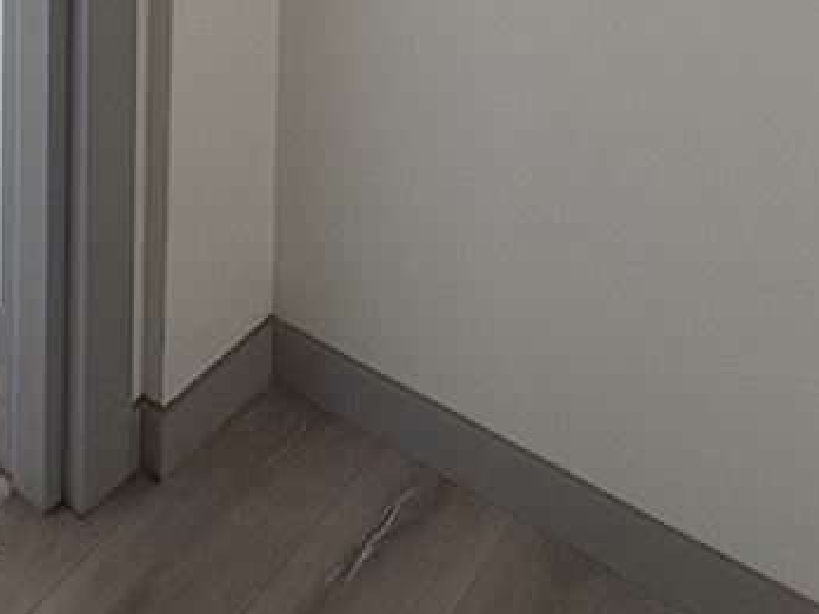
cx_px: 400
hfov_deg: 33.2
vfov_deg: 18.4
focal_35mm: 58
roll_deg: -1.0
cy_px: -558
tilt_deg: -4.1
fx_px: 1372
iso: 125
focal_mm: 2.22
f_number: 2.2
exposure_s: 1/99
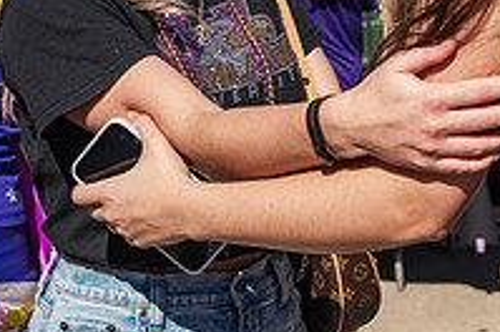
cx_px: 168
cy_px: -62
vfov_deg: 12.0
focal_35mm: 111
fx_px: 1539
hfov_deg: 18.4
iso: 125
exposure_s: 1/640
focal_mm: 38
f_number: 5
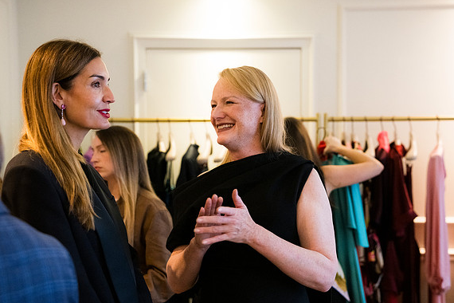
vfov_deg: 23.0
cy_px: 150
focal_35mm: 59
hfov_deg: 33.9
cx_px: 224
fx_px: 744
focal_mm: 58
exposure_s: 1/160
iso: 4000
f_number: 3.2
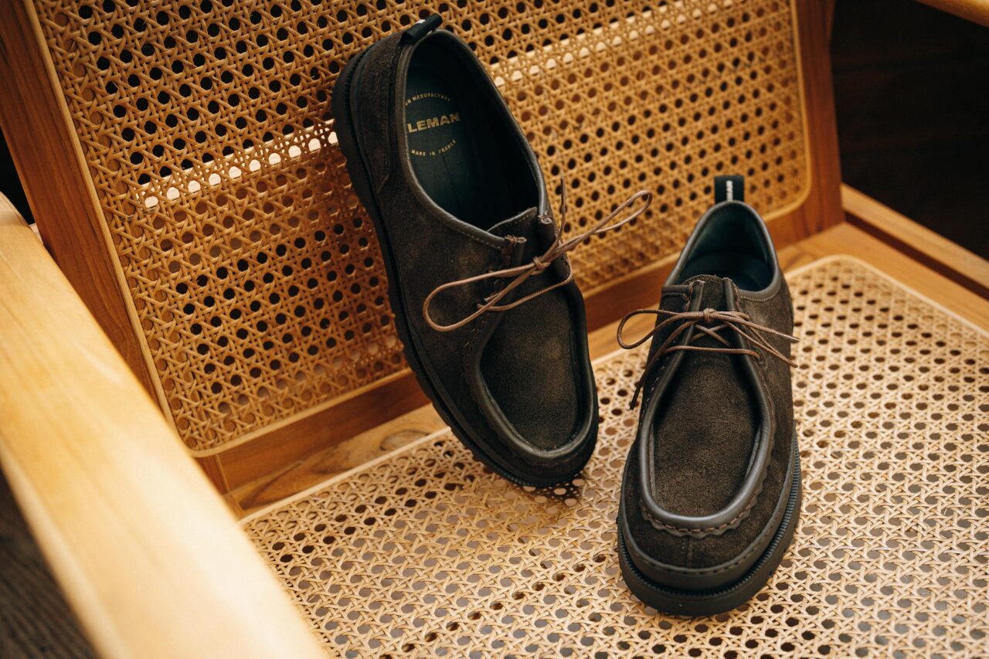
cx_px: 494
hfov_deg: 39.6
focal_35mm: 50
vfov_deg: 27.0
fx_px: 1373
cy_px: 330
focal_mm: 50
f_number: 3.5
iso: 320
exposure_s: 1/200
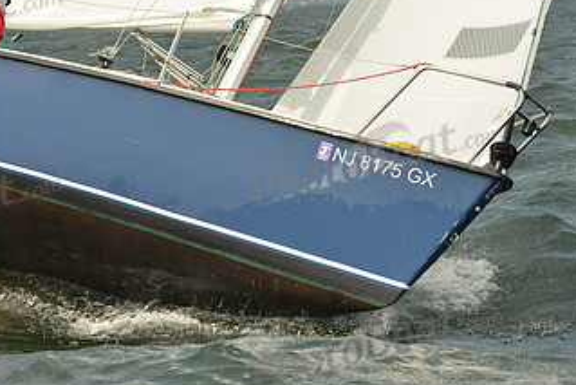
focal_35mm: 182
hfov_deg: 11.3
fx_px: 2913
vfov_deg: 7.5
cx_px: 157
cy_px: 91
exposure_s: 1/1250
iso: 320
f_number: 9
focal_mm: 100
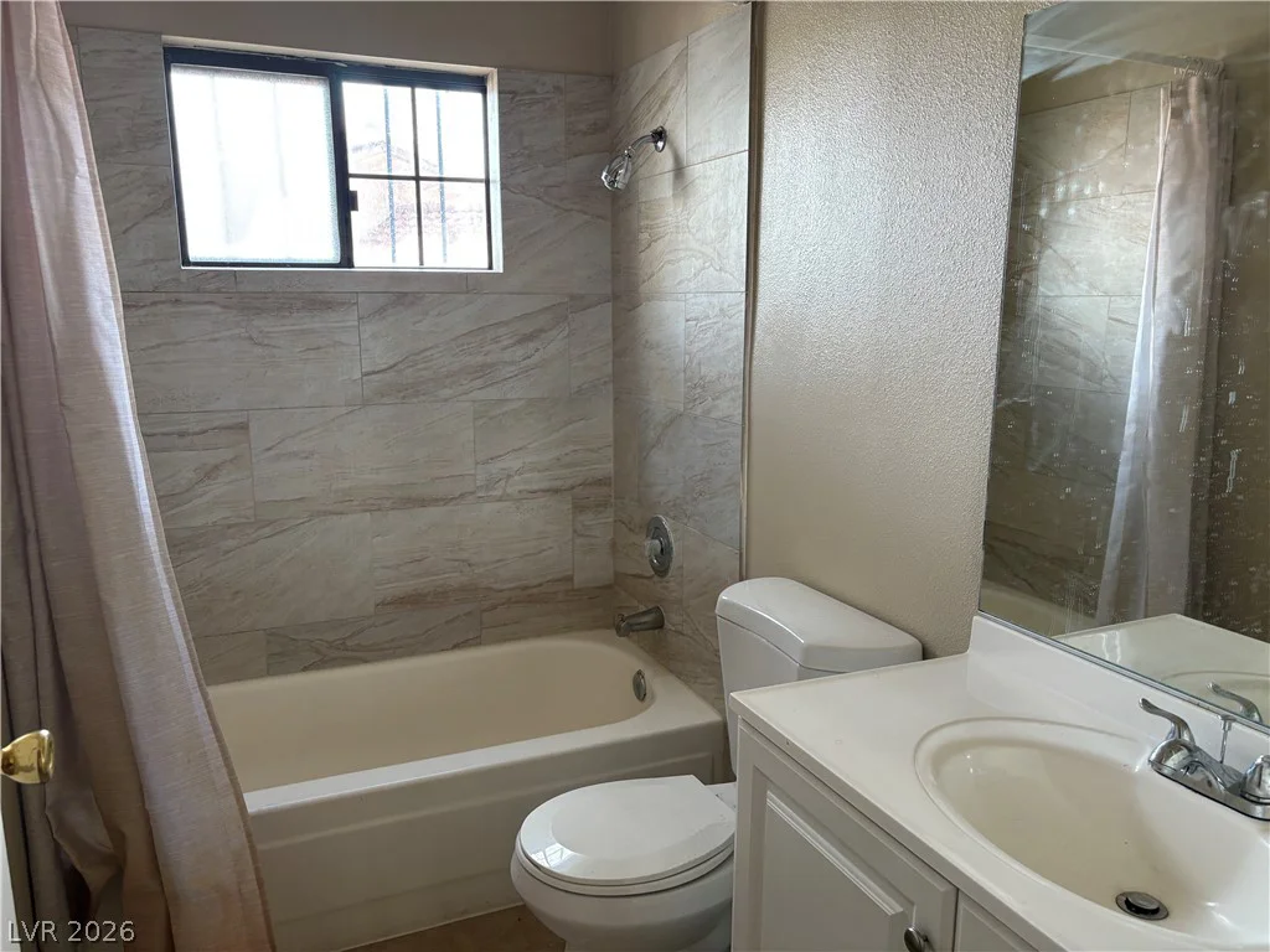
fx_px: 954
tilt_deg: -10.7
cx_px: 635
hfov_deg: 67.3
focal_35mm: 26
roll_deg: +0.6
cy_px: 476
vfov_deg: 53.1
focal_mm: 5.96
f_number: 1.6
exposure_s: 1/79
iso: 125
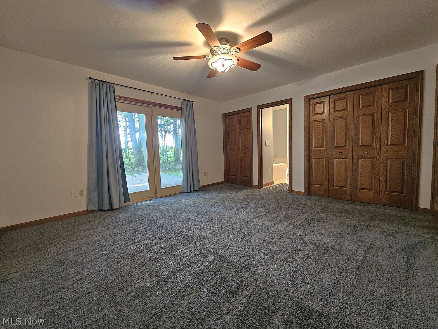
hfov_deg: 106.2
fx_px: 164
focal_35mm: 13
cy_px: 164
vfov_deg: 89.9
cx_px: 219
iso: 500
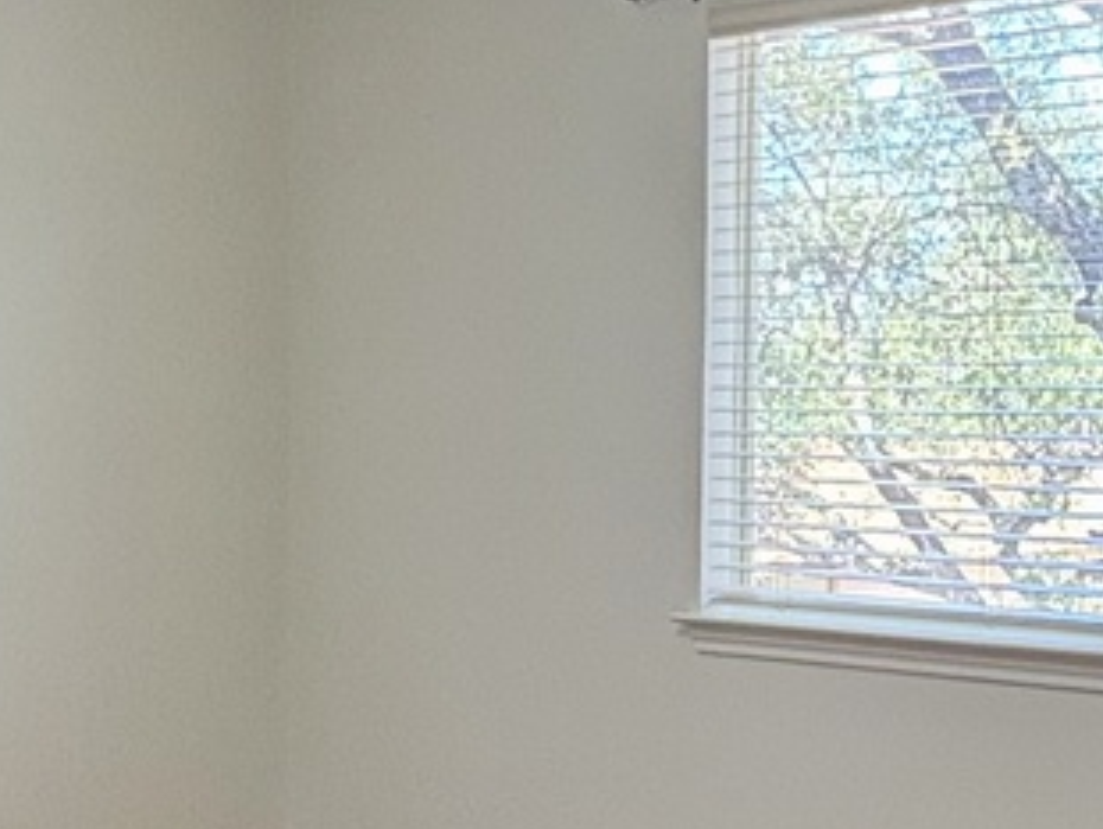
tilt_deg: -0.3
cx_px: 893
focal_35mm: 65
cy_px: 495
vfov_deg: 22.6
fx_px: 2073
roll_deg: -0.5
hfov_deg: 29.1
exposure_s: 1/60
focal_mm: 2.22
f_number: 2.2
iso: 250
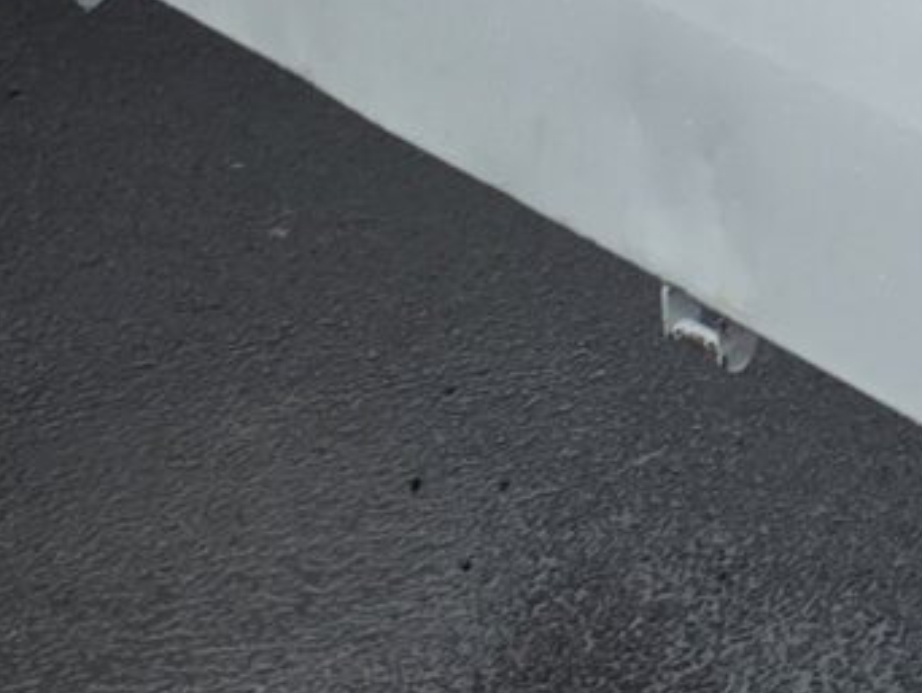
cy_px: -1451
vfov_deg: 7.5
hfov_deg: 9.8
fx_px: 4584
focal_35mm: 172
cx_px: 2386
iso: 80
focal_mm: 6.25
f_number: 1.7
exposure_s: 1/2443
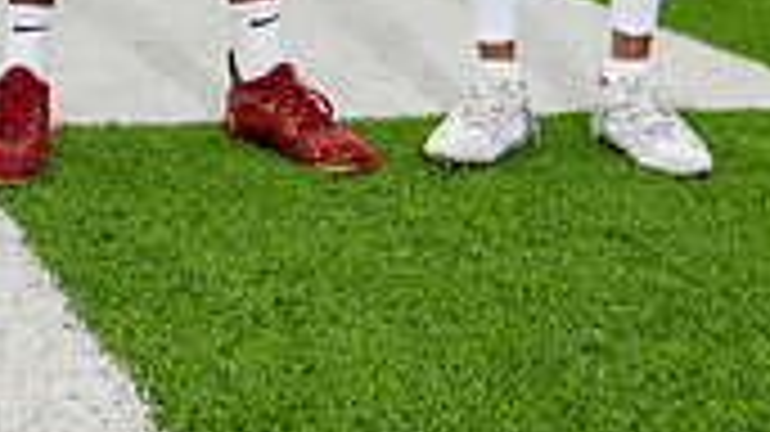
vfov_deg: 9.5
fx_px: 2367
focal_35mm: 116
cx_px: 378
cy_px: -531
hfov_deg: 18.5
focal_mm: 42
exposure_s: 1/320
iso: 125
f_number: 7.1
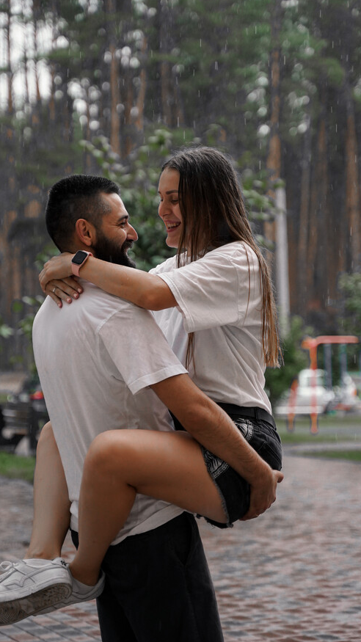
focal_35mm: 71
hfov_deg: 17.0
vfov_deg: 29.7
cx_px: 156
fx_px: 1209
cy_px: 320
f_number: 2.8
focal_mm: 67
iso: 2000
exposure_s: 1/320
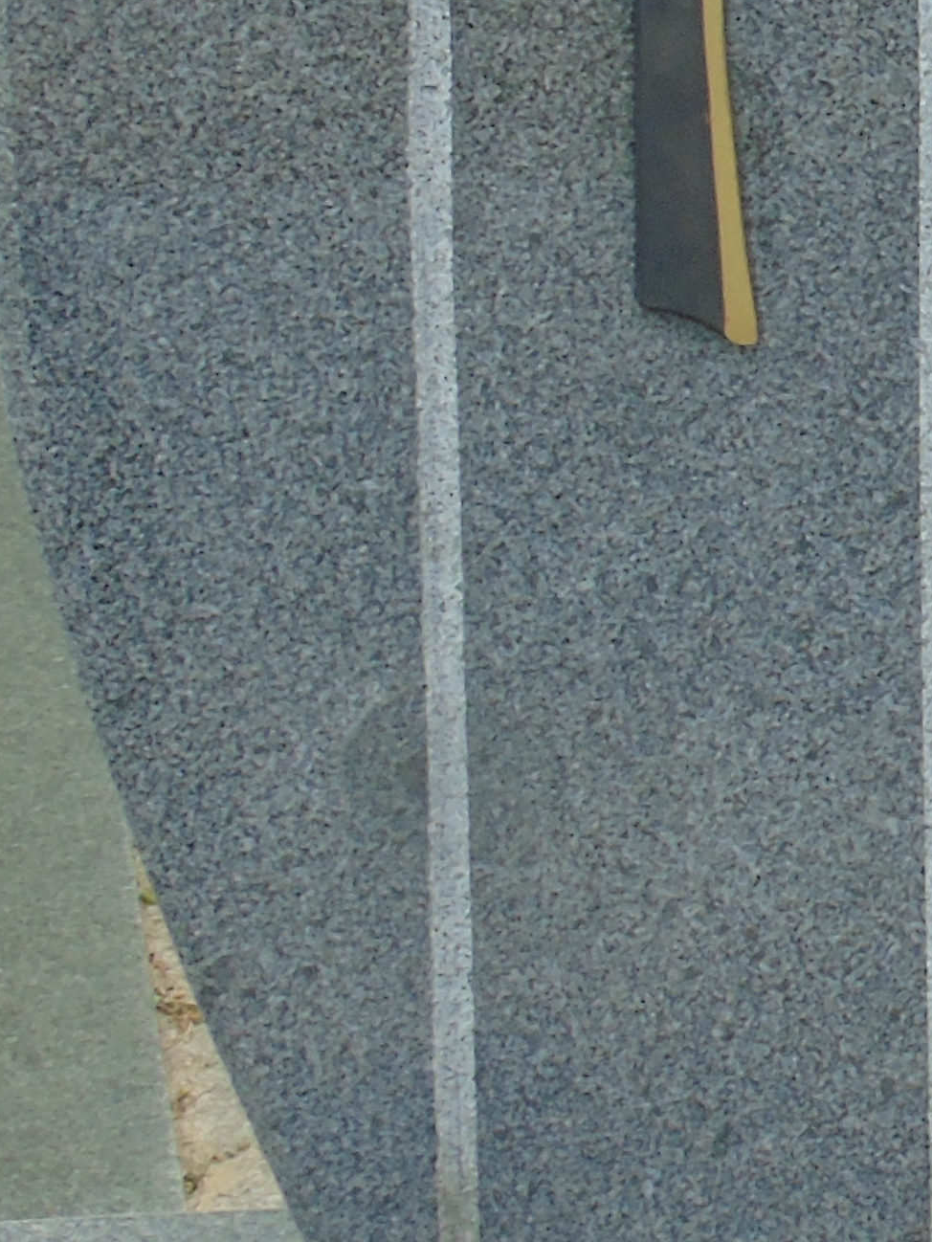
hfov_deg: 5.9
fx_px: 8828
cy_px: 151
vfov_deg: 8.0
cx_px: 2017
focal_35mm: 246
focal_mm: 11
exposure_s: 1/30
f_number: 7.9
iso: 80
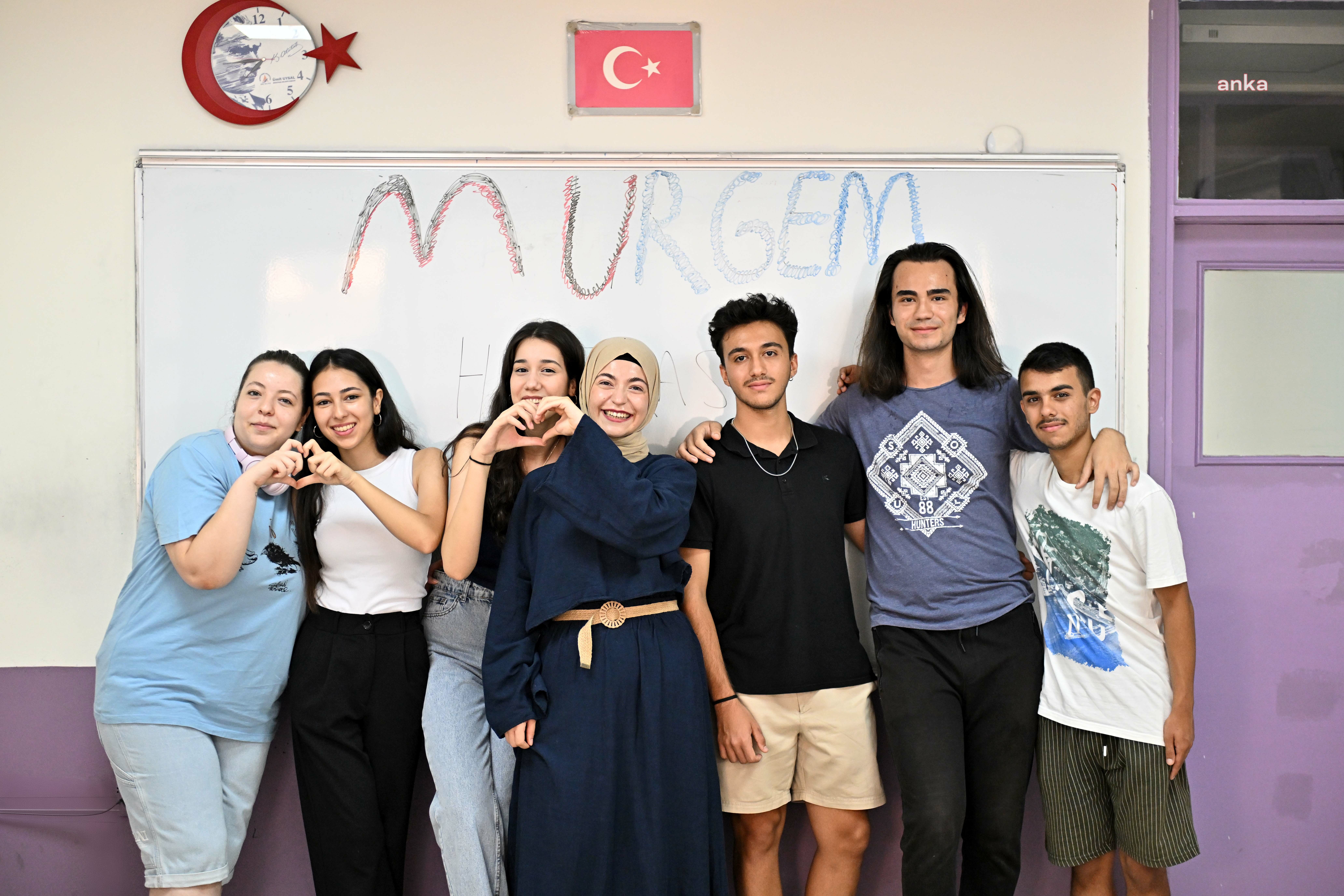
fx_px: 2165
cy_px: 448
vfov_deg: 23.4
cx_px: 672
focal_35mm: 58
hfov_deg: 34.5
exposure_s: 1/400
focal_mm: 58
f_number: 3.2
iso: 2000
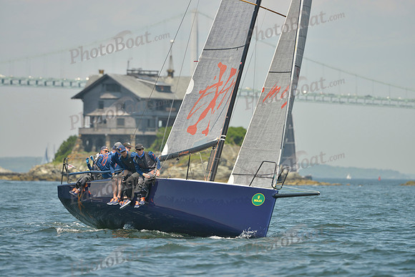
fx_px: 4612
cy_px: 138
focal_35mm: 400
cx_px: 208
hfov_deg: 5.2
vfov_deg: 3.4
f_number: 5.6
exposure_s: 1/1250
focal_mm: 400
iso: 280
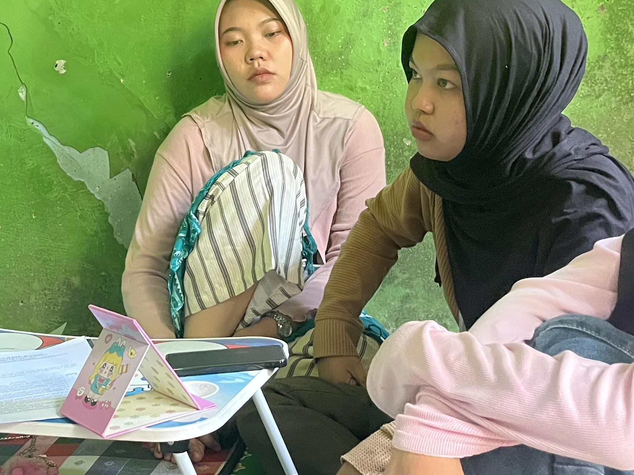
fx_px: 1099
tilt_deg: -7.2
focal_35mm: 60
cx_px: 160
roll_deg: +3.3
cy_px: 191
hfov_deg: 31.6
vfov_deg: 24.4
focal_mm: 5.1
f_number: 1.6
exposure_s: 1/25
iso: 1000
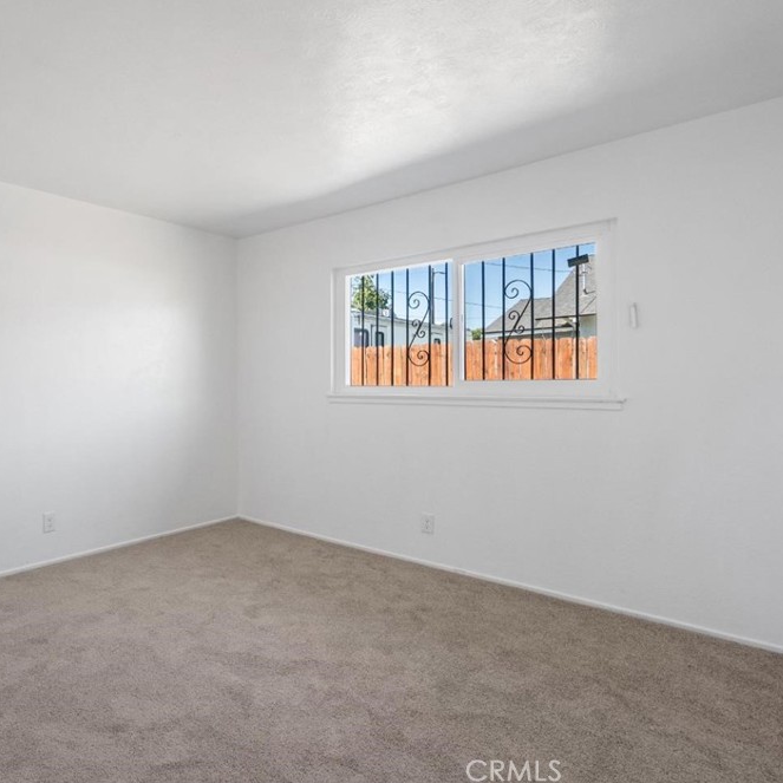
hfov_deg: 69.8
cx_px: 252
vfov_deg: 72.1
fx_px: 537
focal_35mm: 21
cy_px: 384
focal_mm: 16
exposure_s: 1/30
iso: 6400
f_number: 11
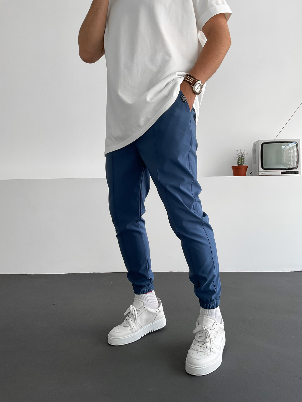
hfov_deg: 48.2
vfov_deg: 61.7
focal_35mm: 29
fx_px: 337
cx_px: 151
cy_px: 201
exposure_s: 1/120
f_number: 1.8
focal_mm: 3
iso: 32
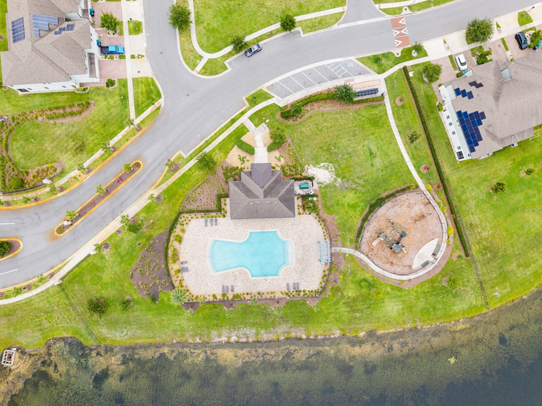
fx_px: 391
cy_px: 210
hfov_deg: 69.4
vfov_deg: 54.9
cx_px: 266
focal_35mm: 25
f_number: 1.8
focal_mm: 8.67
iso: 100
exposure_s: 1/80
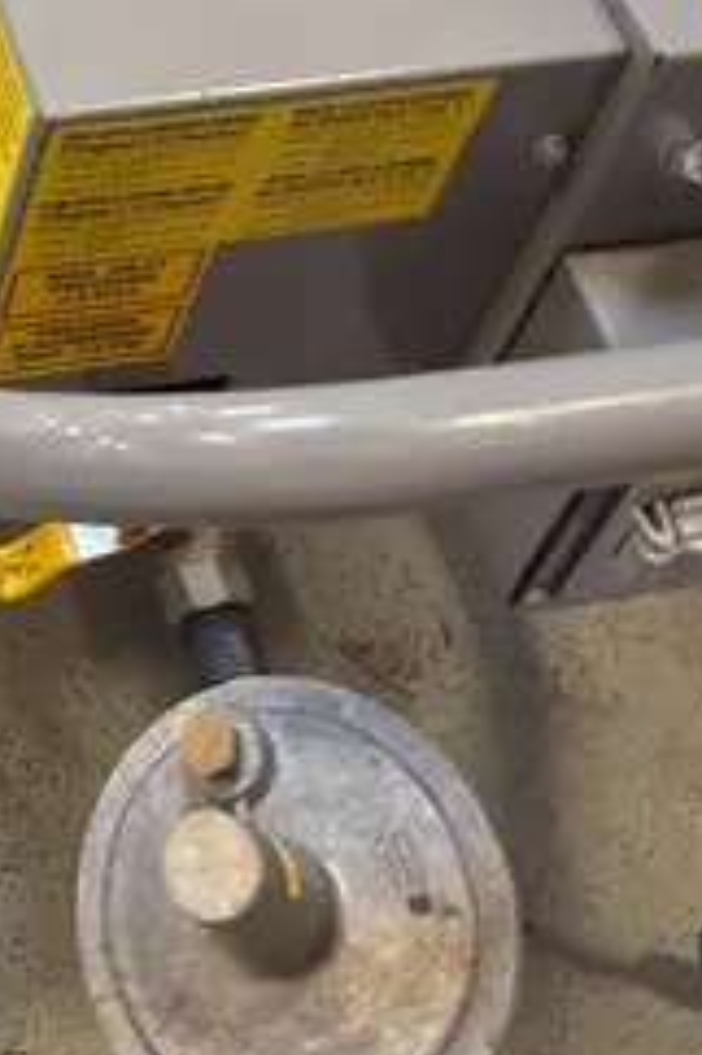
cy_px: -499
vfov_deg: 21.2
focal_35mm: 82
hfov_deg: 15.3
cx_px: -379
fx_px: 2402
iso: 125
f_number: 1.6
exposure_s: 1/60
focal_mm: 5.1
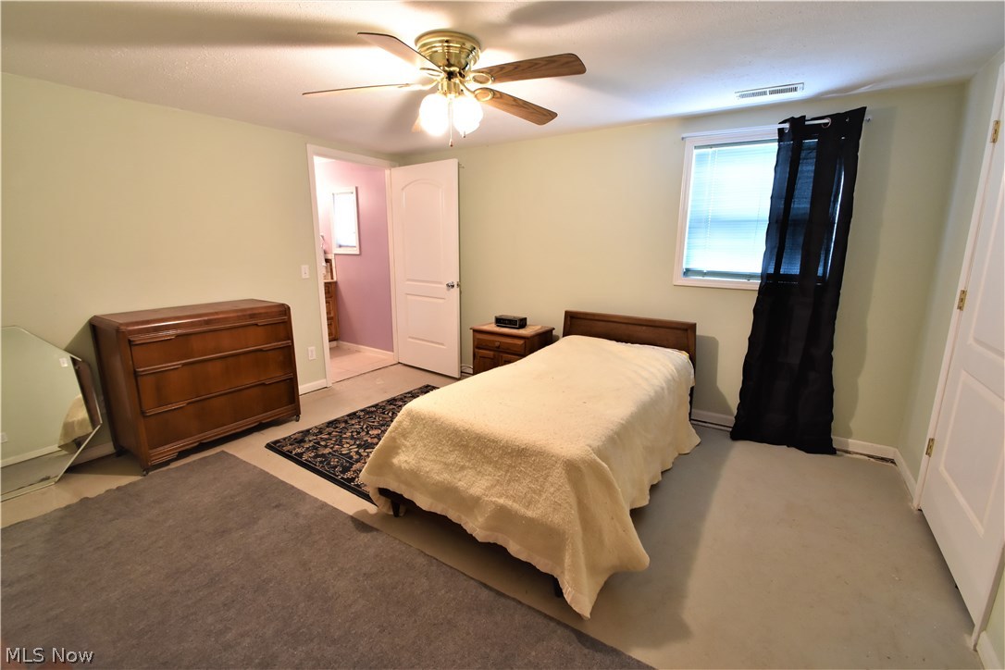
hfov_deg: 100.4
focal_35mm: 15
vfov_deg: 77.3
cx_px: 502
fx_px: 419
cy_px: 335
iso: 1000
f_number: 8
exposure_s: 1/8
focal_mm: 10
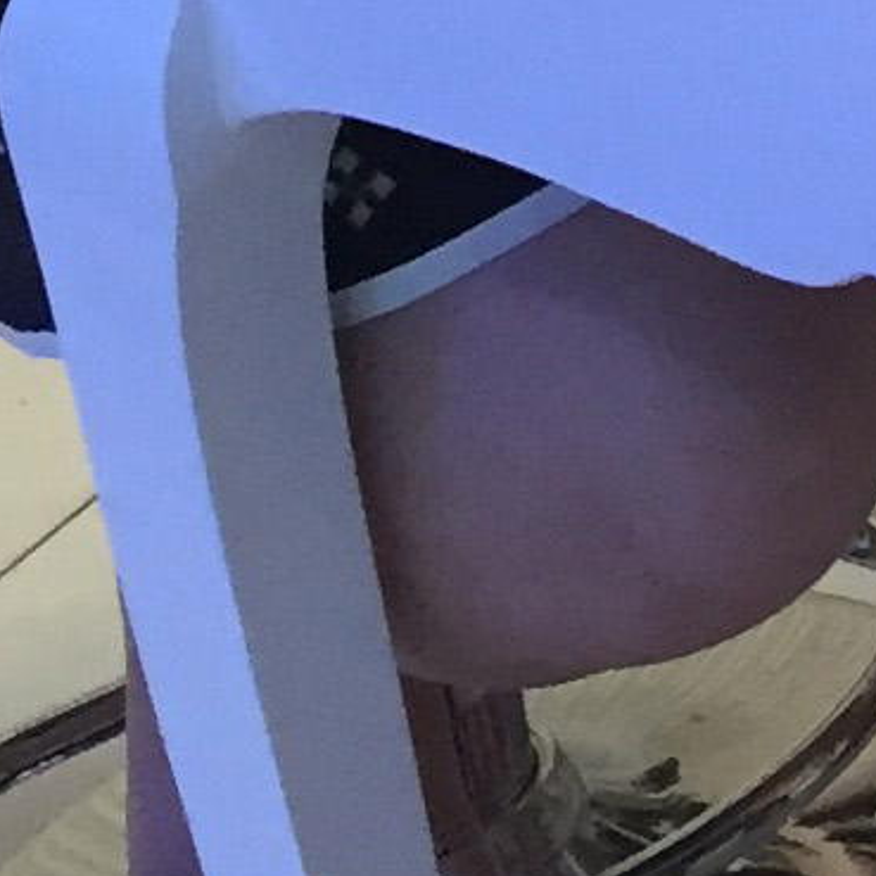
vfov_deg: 7.0
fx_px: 6499
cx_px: 2372
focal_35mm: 227
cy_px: -1636
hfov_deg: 7.1
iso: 160
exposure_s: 1/33
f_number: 2.2
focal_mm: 4.15
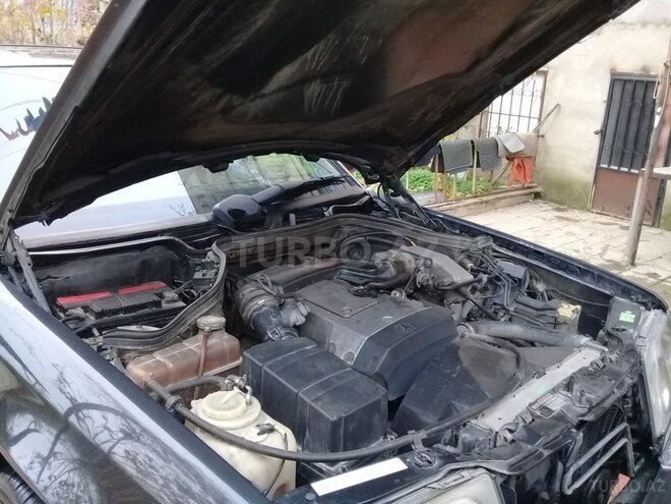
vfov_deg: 45.4
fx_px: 601
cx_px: 336
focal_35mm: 31
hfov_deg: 58.4
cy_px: 252
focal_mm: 3.3
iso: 200
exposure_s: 1/40
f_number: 2.2
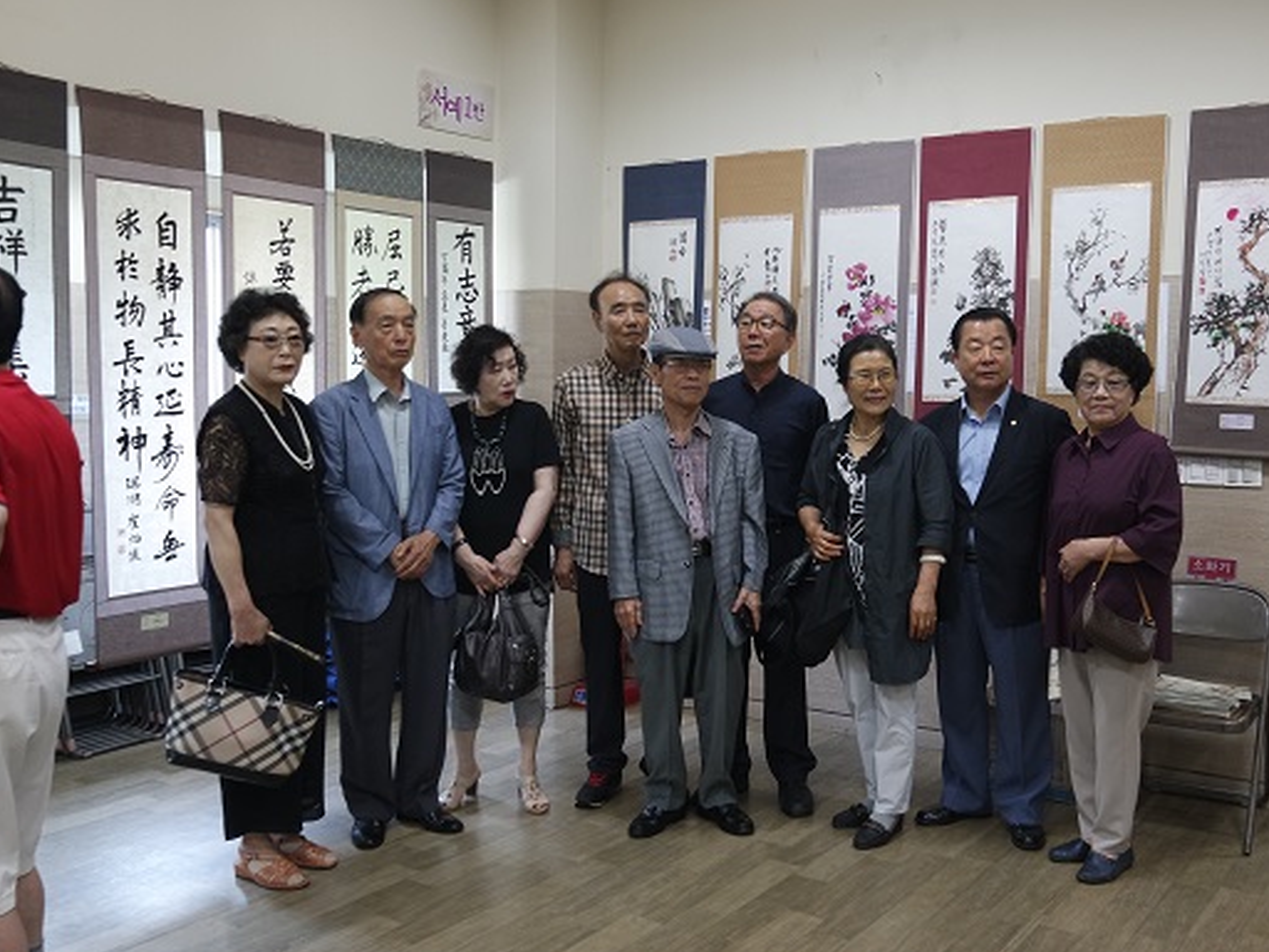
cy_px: 478
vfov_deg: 40.7
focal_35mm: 35
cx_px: 718
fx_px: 1283
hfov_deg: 52.5
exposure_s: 1/40
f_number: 4
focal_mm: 21
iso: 800
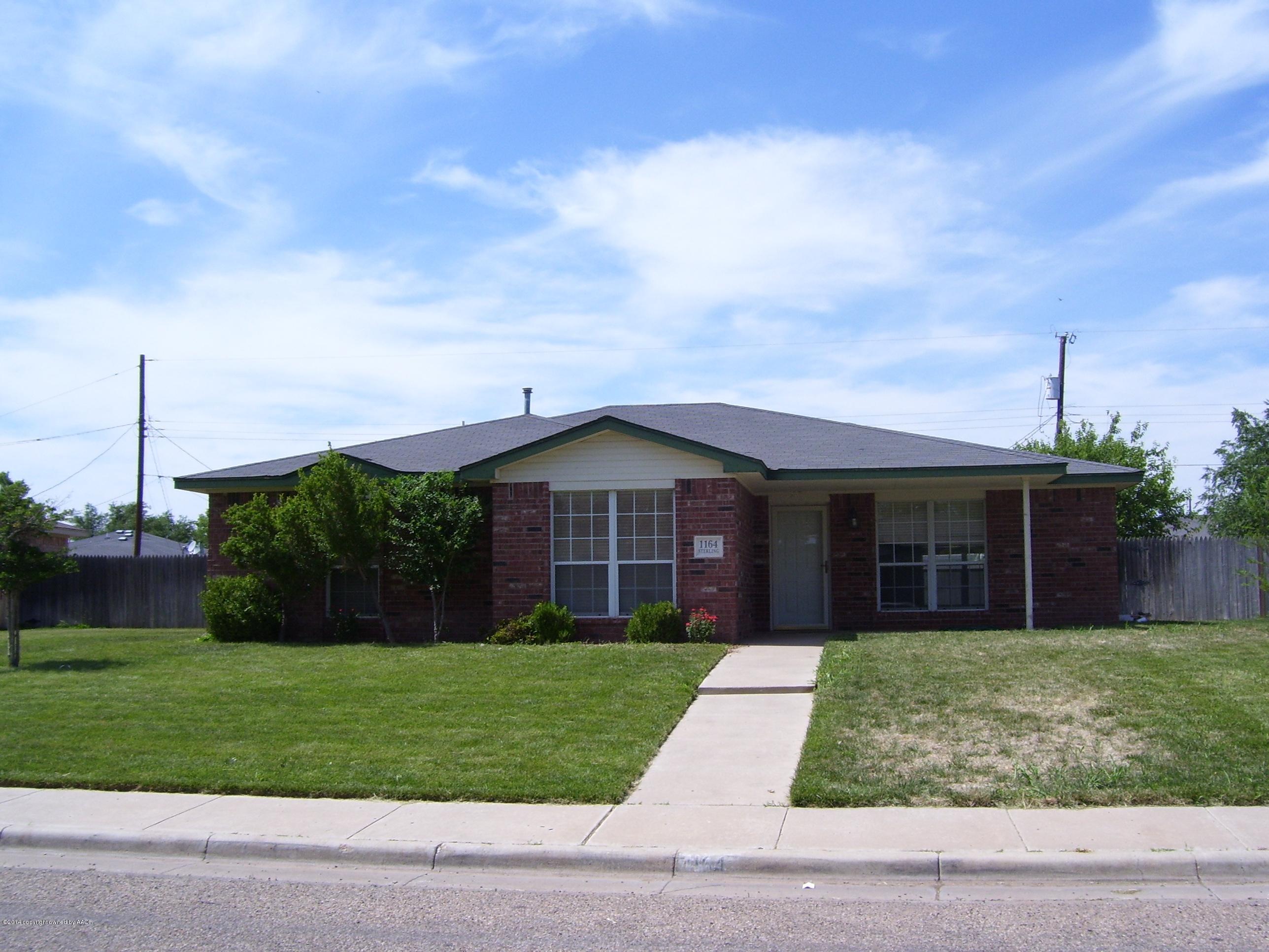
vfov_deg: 38.7
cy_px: 476
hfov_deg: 50.1
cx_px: 634
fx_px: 1356
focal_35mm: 37
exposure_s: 1/750
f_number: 4.8
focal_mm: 6
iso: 80
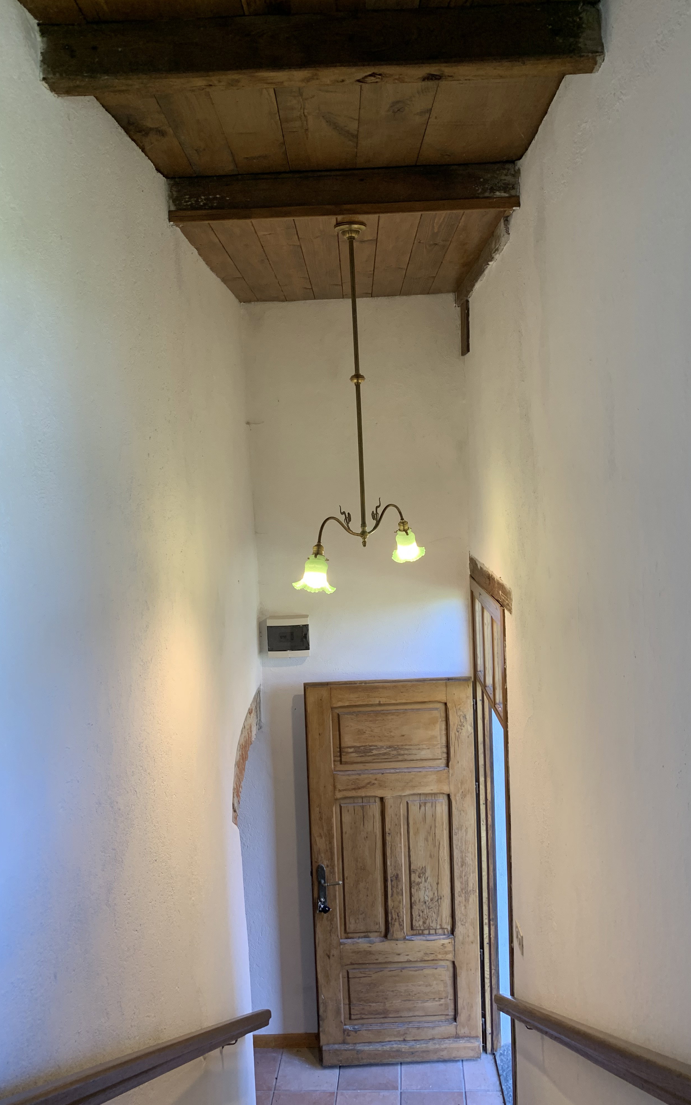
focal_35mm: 28
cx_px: 356
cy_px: 548
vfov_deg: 66.5
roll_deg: +2.3
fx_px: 844
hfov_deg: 44.5
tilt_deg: -5.6
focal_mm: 4.25
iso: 100
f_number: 1.8
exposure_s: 1/115
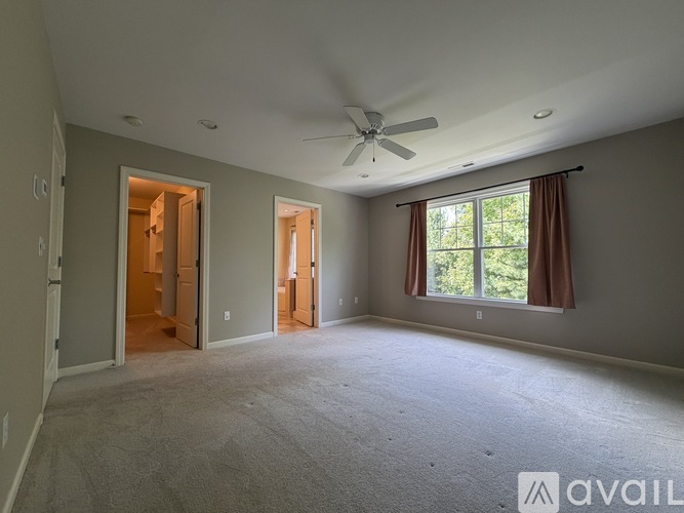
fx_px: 277
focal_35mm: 14
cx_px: 342
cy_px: 256
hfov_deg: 102.1
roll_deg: +0.2
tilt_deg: +2.1
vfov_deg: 85.7
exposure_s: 1/120
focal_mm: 2.22
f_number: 2.2
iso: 250
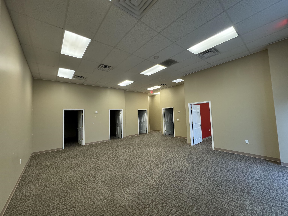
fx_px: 116
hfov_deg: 102.1
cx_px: 144
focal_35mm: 14
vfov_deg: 85.7
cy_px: 108
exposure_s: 1/60
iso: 320
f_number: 2.2
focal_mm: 2.22
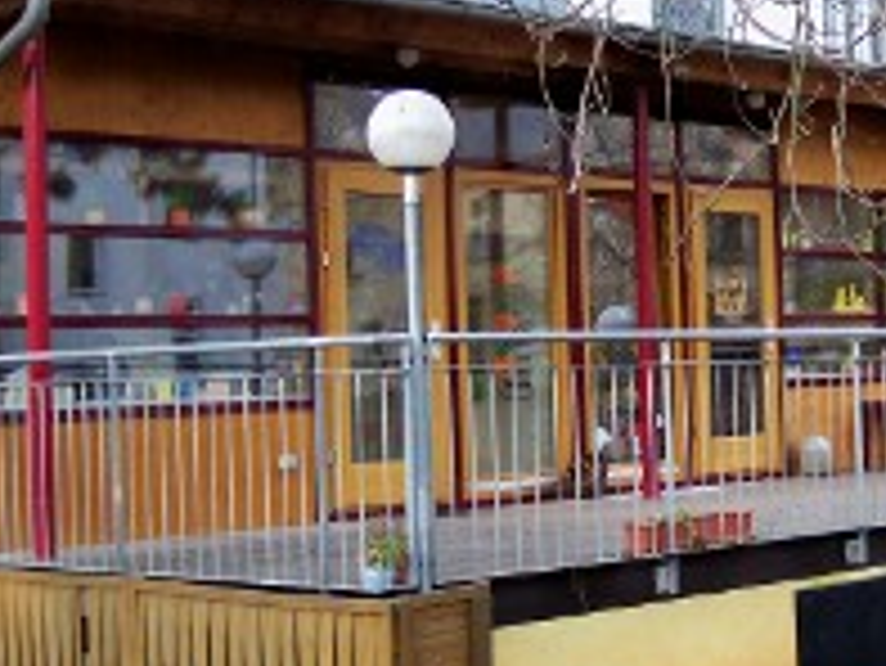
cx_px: 747
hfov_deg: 24.8
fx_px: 1972
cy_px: 320
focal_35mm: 77
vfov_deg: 19.2
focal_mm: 8
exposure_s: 1/125
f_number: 2.8
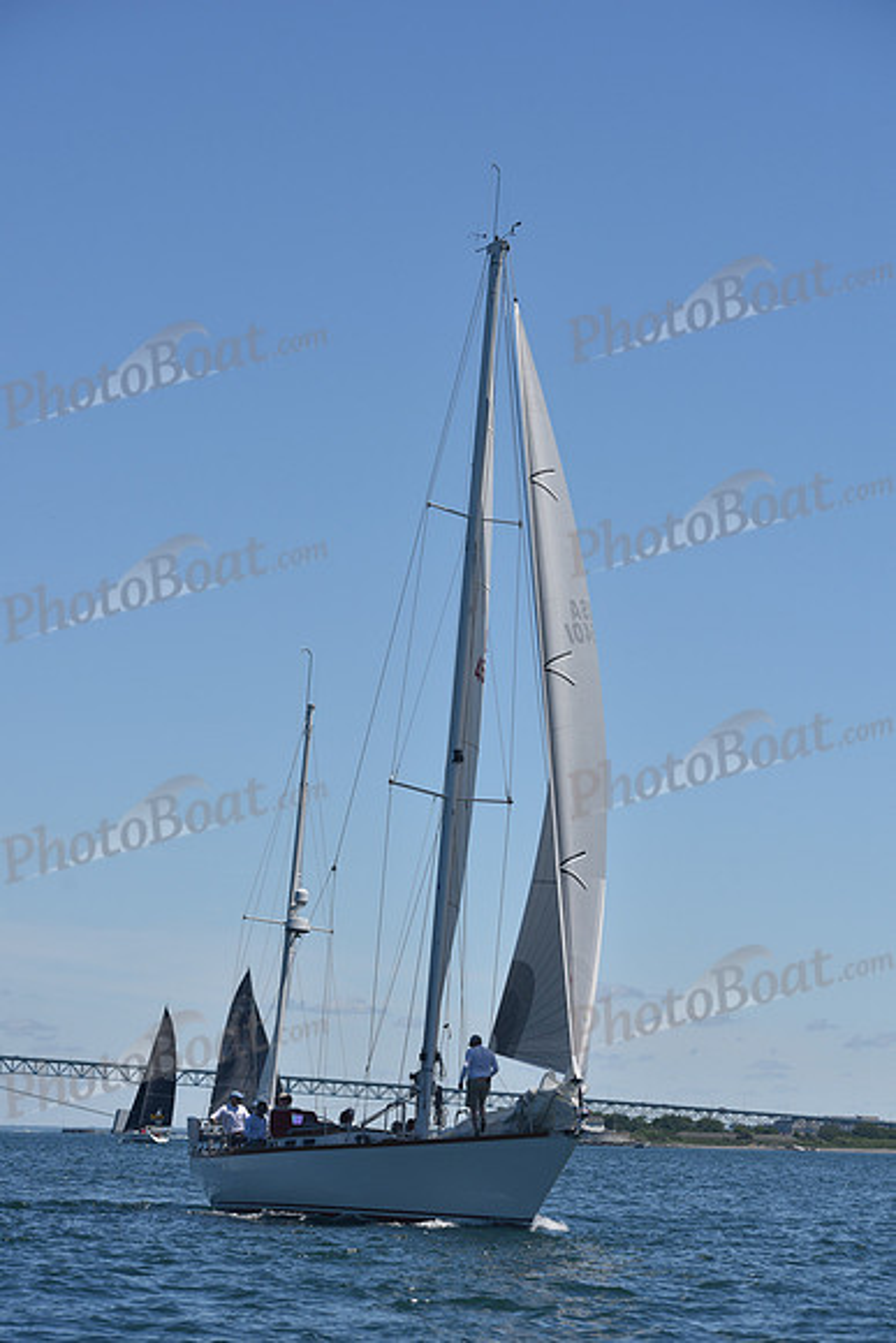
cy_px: 672
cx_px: 448
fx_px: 3544
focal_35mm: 95
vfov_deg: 21.5
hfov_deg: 14.4
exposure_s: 1/1000
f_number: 6.3
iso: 200
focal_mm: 95
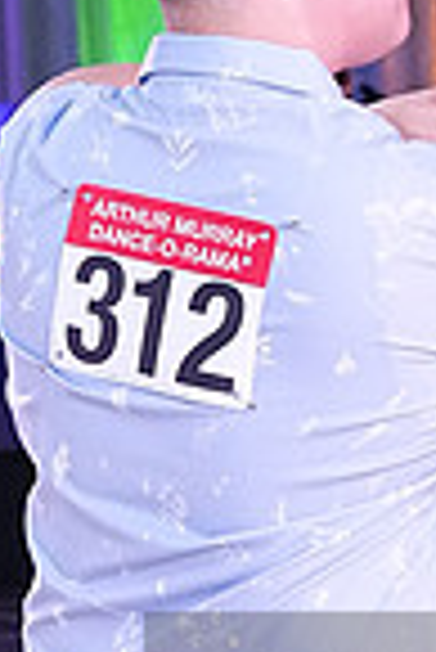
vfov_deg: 5.8
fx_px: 6379
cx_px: 766
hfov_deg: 3.9
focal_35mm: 352
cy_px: 764
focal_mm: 59
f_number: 6.3
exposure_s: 1/250
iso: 3200
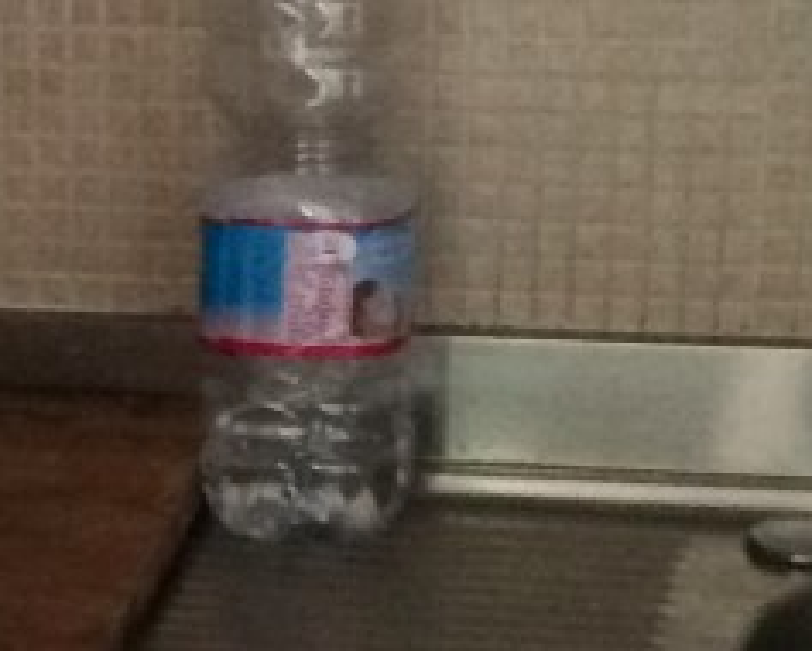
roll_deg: +0.4
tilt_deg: -28.5
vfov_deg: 8.8
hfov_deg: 11.0
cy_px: 973
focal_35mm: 172
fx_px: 4137
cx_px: -137
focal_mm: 4.15
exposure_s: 1/20
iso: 320
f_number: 2.2
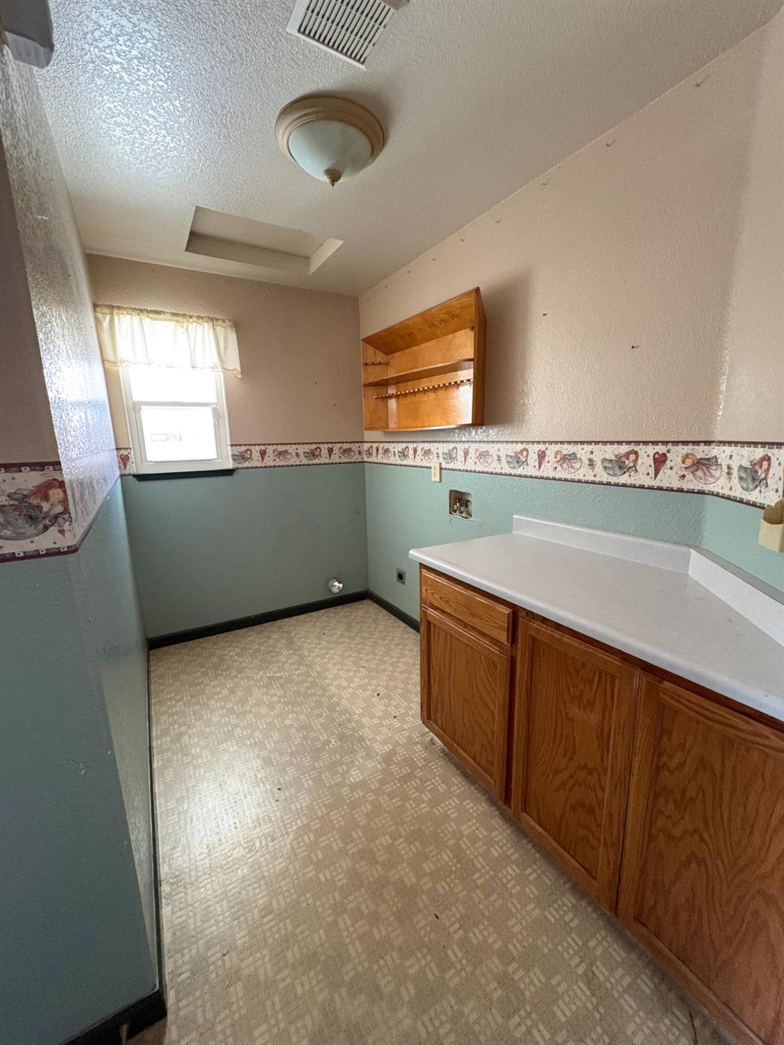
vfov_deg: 102.1
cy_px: 522
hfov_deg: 85.7
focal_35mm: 14
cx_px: 392
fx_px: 423
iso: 640
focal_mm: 2.22
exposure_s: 1/60
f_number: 2.2
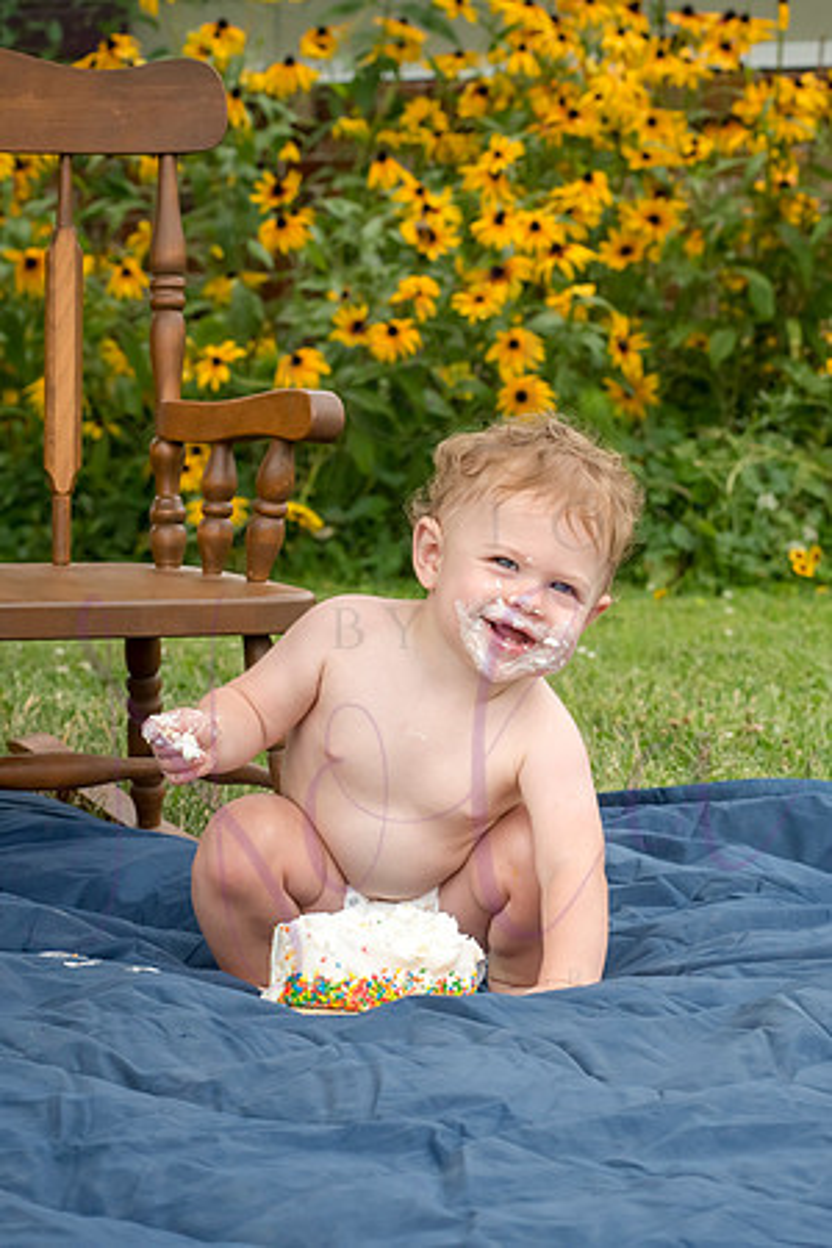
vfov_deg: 15.9
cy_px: 623
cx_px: 586
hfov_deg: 10.6
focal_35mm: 129
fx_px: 4477
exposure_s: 1/320
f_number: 9
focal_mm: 86
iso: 500
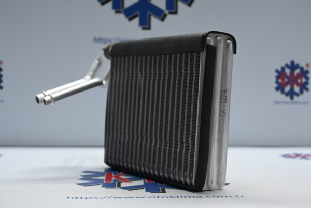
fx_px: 557
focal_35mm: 64
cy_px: 104
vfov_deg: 21.1
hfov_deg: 31.2
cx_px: 156
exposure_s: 1/60
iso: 1100
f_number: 6
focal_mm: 43
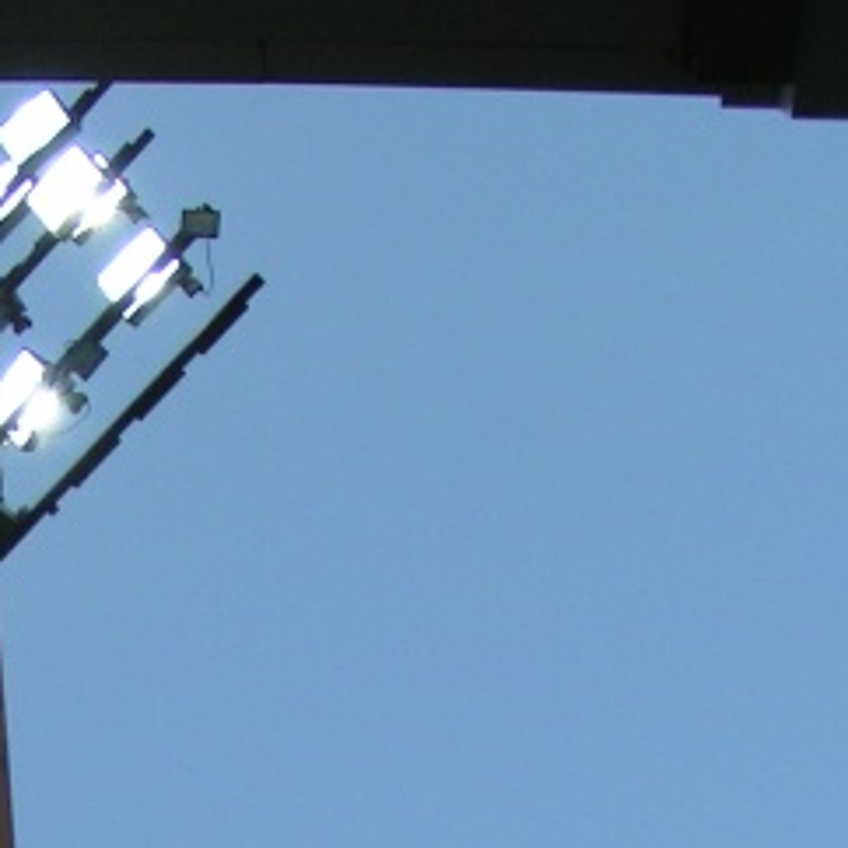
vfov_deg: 15.1
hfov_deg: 15.4
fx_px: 3076
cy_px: 1030
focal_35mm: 111
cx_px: 11
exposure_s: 1/125
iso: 50
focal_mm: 5.8
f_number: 5
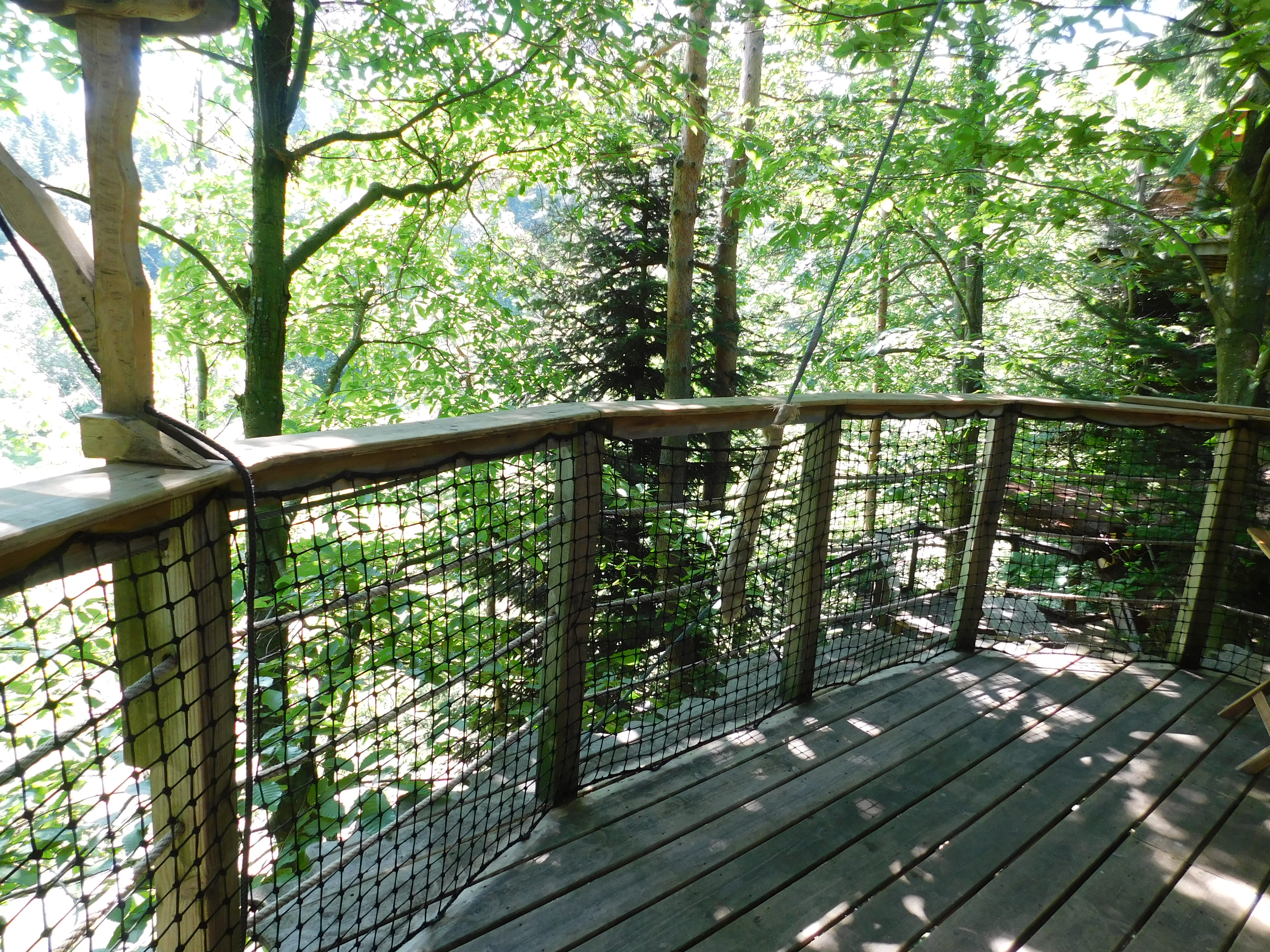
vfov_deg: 58.9
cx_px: 635
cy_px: 476
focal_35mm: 23
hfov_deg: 73.9
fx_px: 844
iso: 125
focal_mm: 4
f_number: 3
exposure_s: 1/50
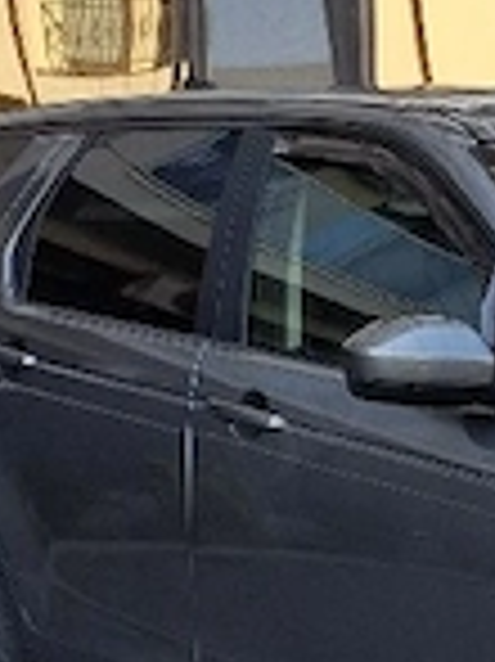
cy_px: 387
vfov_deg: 14.5
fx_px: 2597
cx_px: 684
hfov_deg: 10.6
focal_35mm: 136
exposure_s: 1/204
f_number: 1.8
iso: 25
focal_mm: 4.69
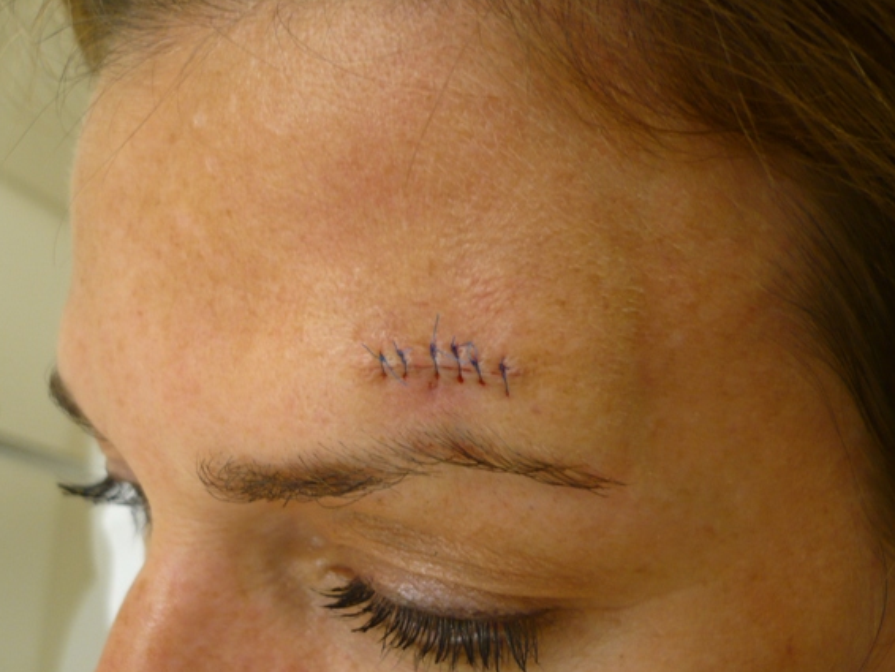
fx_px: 983
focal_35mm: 38
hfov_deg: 48.9
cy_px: 361
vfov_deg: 37.7
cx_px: 416
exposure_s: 1/40
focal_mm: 5.8
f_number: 2.8
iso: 100
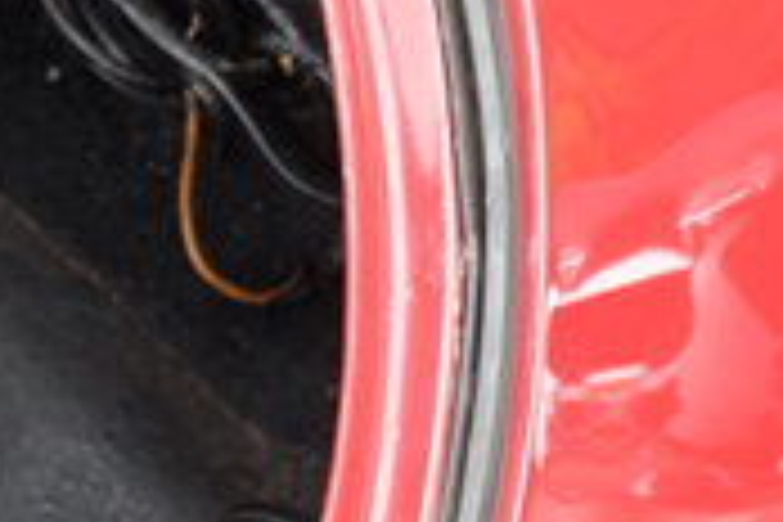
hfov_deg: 11.7
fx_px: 3458
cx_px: -747
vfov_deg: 8.6
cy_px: 342
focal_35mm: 159
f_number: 3.2
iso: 500
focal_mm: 24.3
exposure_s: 1/60
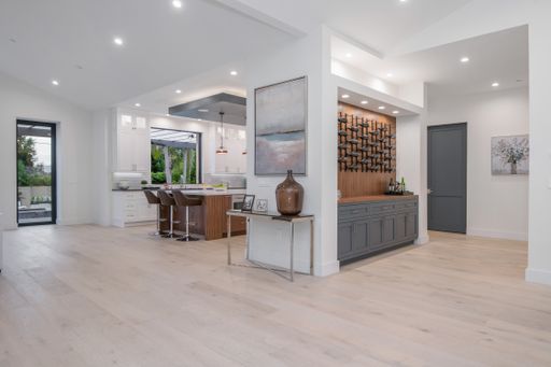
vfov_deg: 57.2
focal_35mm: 22
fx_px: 337
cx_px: 276
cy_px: 184
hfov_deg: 78.6
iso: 320
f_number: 8
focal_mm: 22
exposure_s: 1/20
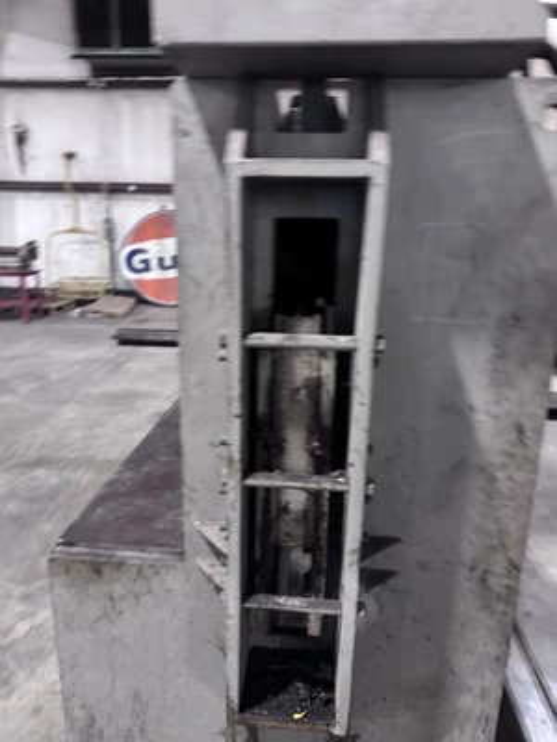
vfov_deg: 71.6
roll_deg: -4.3
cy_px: 371
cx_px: 278
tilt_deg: -13.1
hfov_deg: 56.8
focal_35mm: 24
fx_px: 515
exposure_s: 1/34
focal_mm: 6.76
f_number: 1.78
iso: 1000
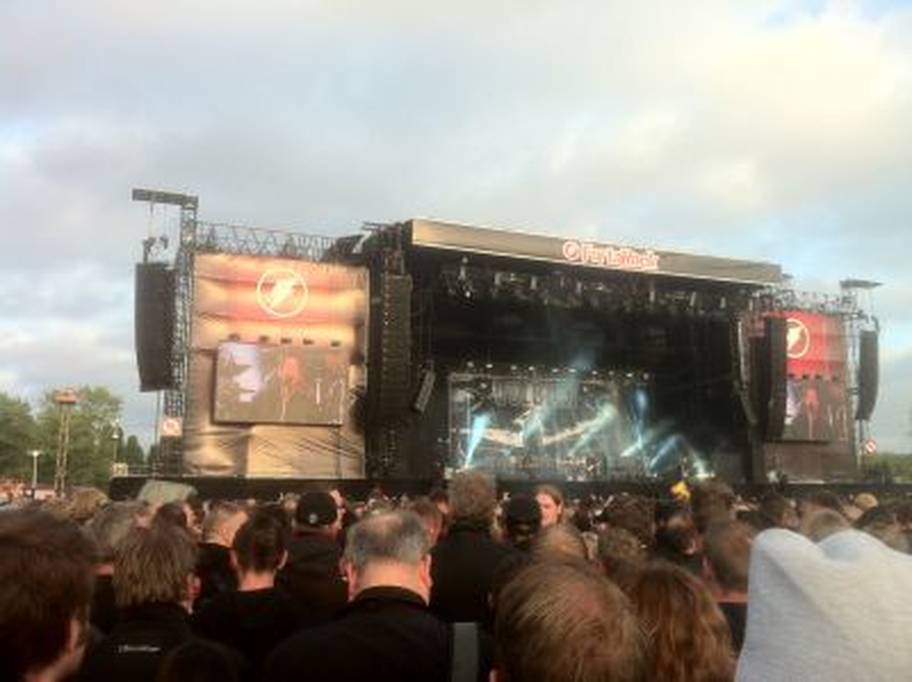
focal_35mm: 35
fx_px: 921
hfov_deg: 52.7
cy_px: 341
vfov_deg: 40.6
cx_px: 456
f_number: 2.8
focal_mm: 3.85
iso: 80
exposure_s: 1/245
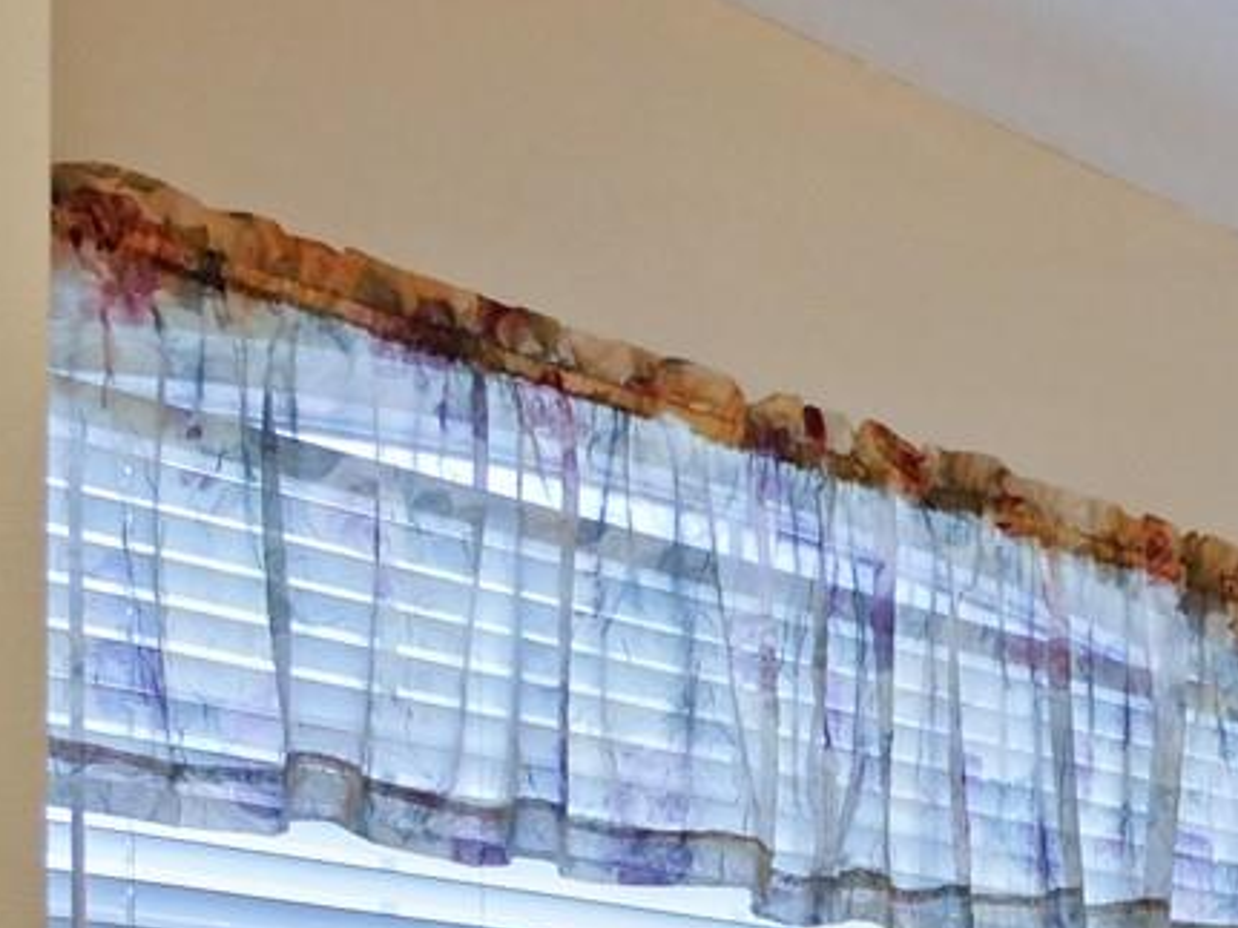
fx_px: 1859
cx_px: 2275
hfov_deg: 21.6
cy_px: 1395
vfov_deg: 22.8
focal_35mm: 52
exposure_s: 1/60
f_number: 4
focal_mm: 7
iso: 800
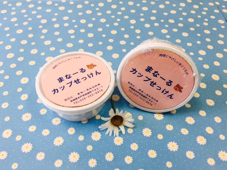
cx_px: 113
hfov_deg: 58.3
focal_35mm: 31
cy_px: 84
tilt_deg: -52.3
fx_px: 203
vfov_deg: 45.5
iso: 32
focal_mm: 4.15
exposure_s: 1/40
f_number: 2.2
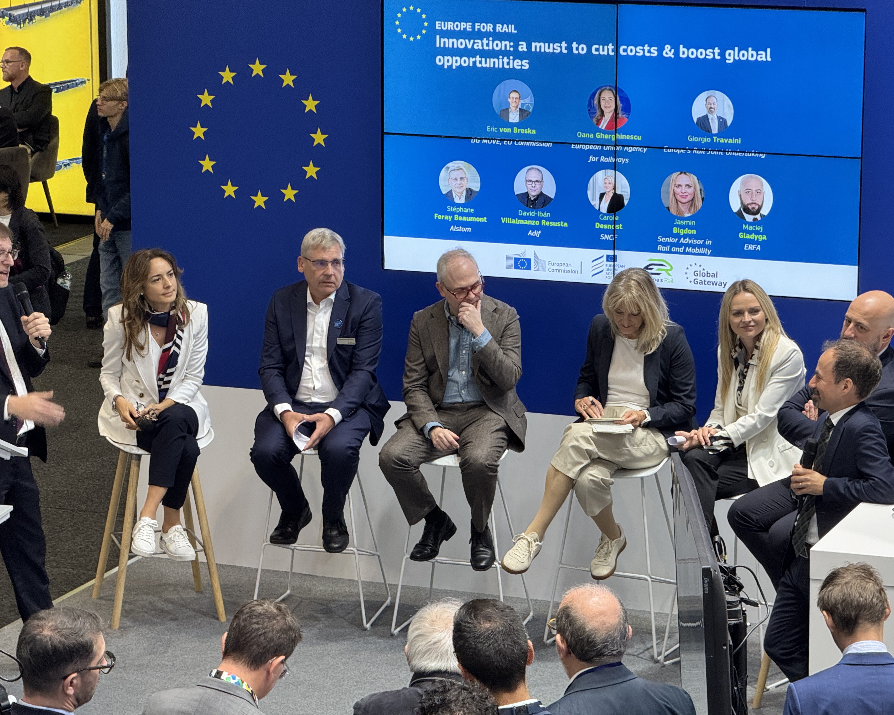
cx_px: 436
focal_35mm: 126
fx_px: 3334
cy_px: 357
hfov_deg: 15.3
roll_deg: +0.6
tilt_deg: -11.0
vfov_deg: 12.2
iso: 200
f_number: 2.8
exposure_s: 1/100
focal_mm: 15.66
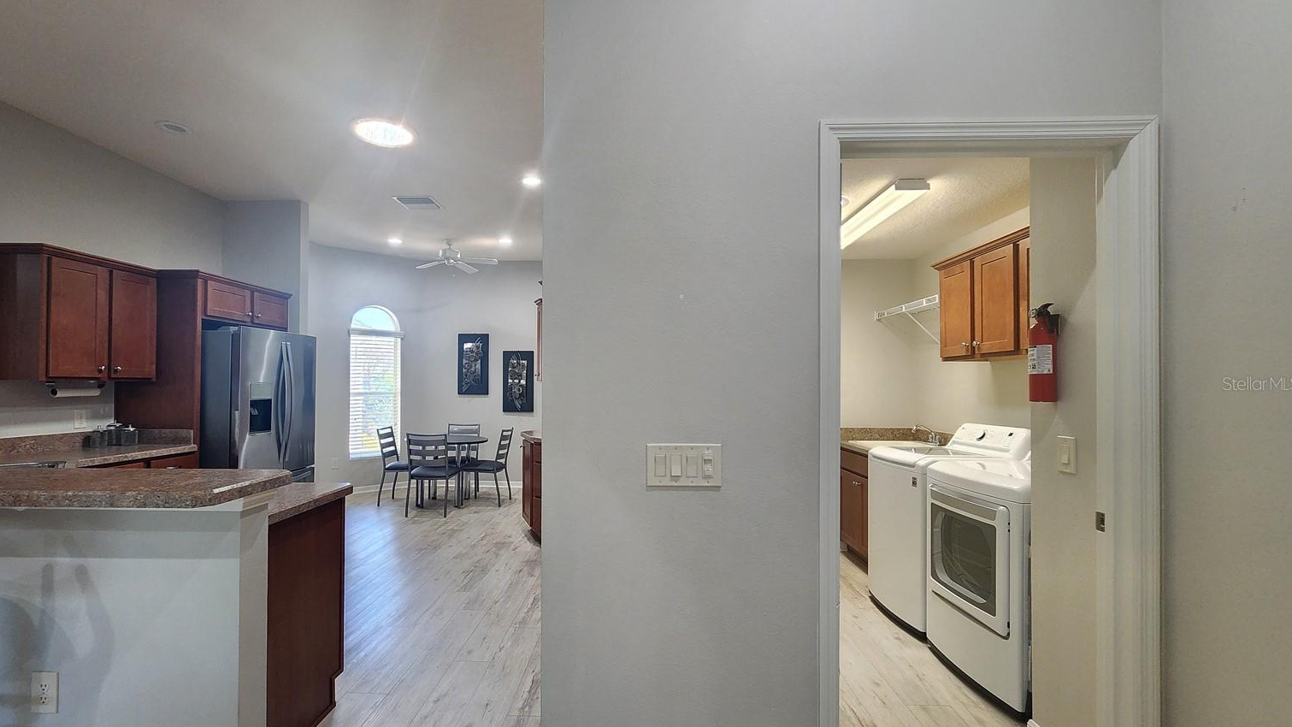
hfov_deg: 102.9
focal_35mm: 15
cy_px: 383
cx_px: 619
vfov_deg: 70.5
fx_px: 514
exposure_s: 1/60
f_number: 2.2
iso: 160
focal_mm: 2.2
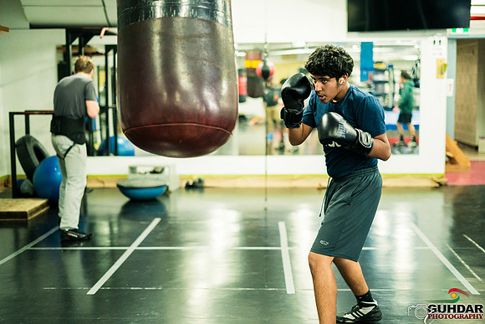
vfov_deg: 27.0
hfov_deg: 39.6
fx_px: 674
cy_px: 162
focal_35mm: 50
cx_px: 242
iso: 4000
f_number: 1.8
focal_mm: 50
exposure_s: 1/500
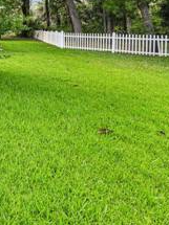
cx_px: -154
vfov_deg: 42.2
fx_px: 272
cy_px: 31
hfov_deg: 20.4
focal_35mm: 42
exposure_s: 1/40
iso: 100
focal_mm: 14.6
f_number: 11
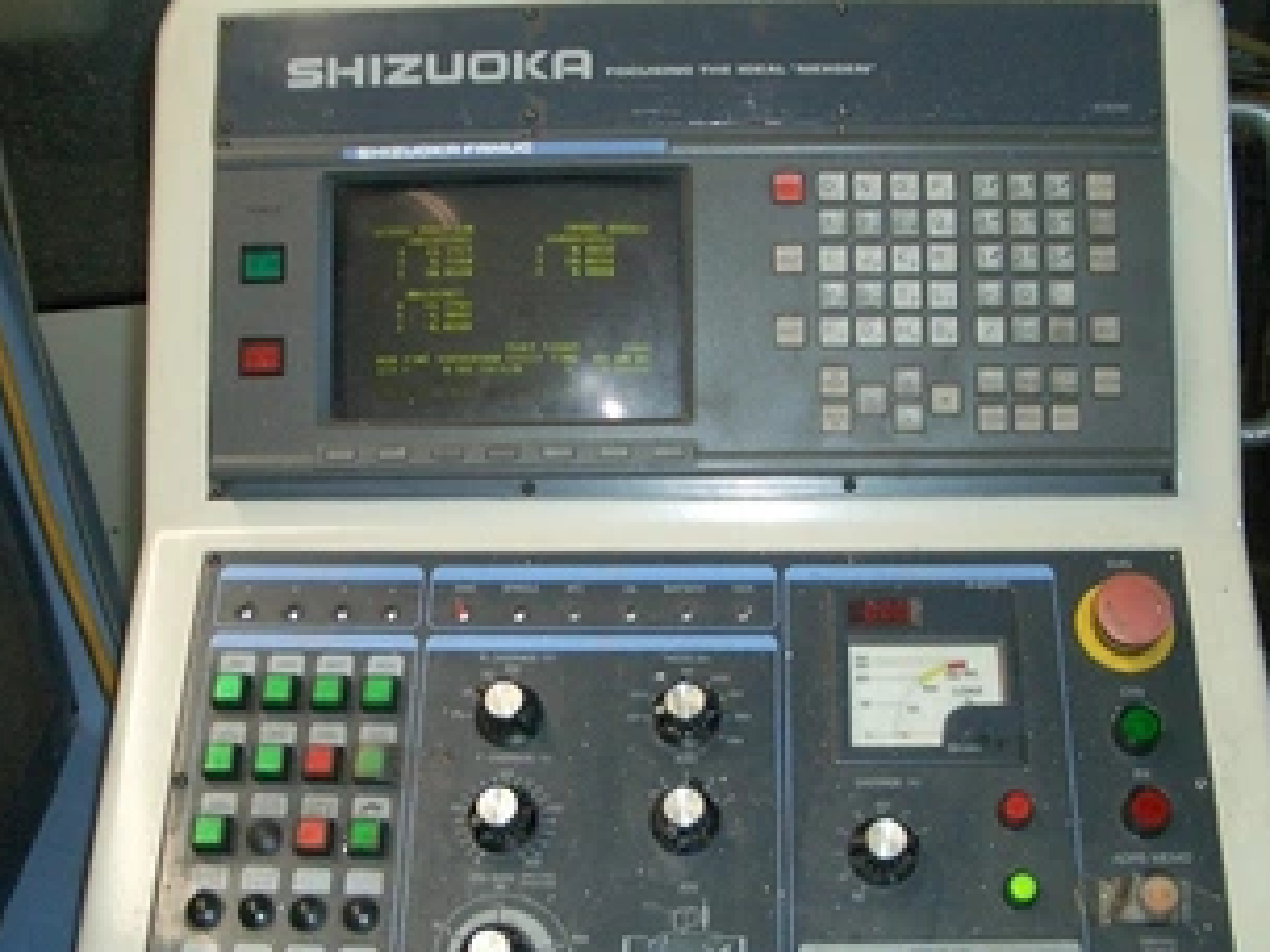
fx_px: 1688
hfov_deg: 41.2
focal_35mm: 46
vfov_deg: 31.5
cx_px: 664
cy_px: 501
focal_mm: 5.8
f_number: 2.6
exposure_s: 1/60
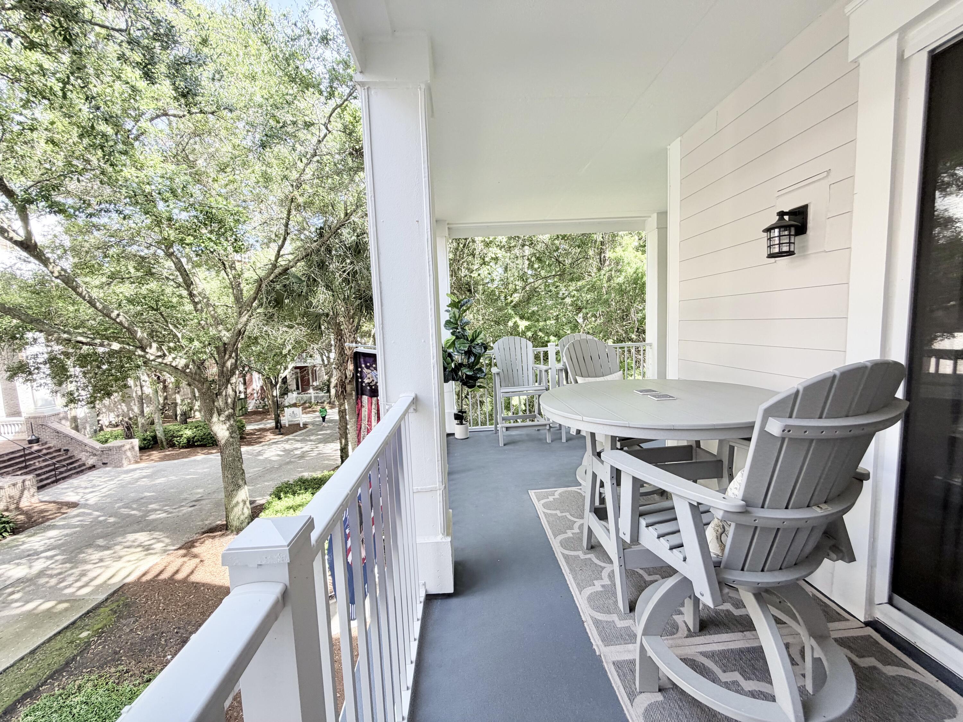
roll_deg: +3.3
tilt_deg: -5.6
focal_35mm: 14
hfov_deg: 102.1
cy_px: 361
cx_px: 482
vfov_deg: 85.7
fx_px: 389
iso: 50
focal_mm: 2.22
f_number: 2.2
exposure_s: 1/121
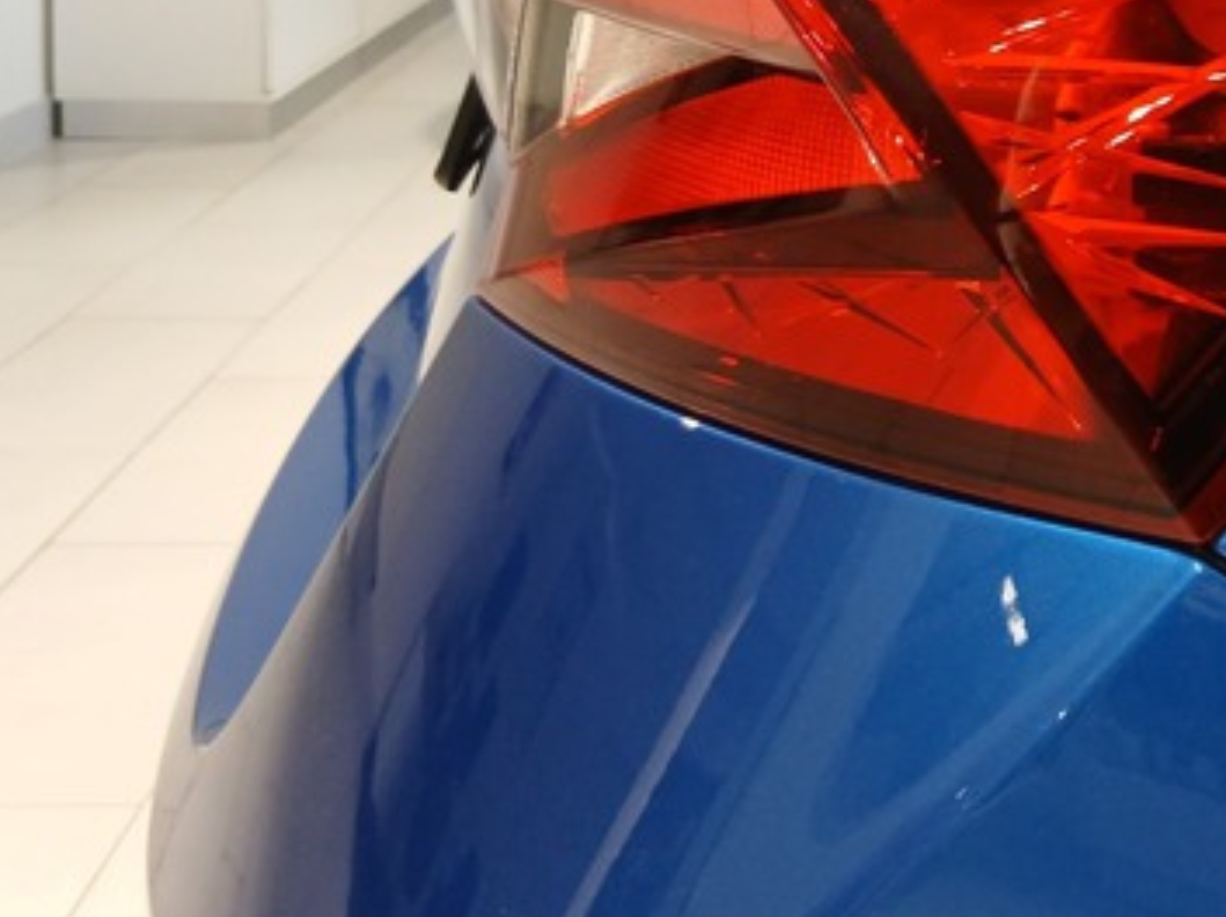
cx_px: 1094
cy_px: -63
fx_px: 2087
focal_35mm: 59
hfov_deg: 31.3
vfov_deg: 23.4
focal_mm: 3.98
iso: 160
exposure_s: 1/50
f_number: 1.8
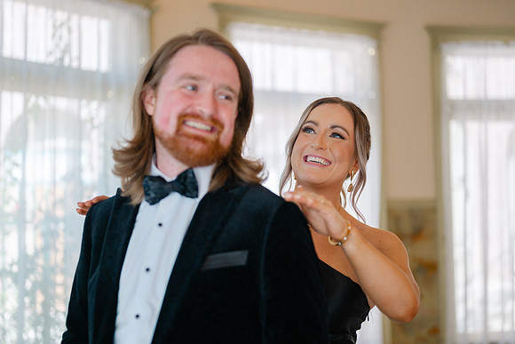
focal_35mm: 52
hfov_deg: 38.1
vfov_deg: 25.9
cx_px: 258
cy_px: 165
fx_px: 746
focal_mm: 50
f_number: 1.8
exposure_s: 1/400
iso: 64
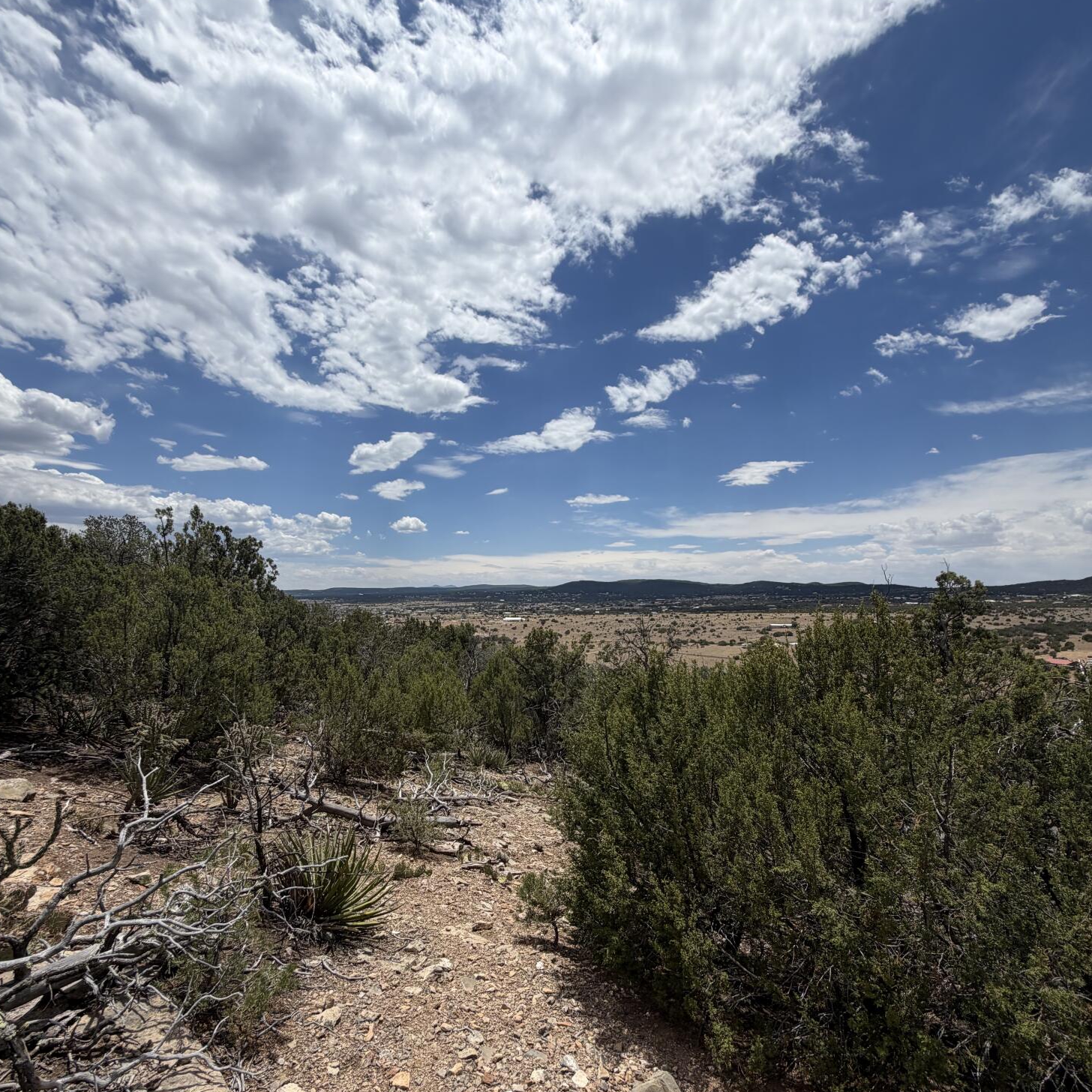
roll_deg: -0.5
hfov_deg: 83.9
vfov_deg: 83.5
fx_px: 607
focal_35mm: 17
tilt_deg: -2.1
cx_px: 531
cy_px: 621
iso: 20
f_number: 2.2
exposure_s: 1/1961
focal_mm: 2.22
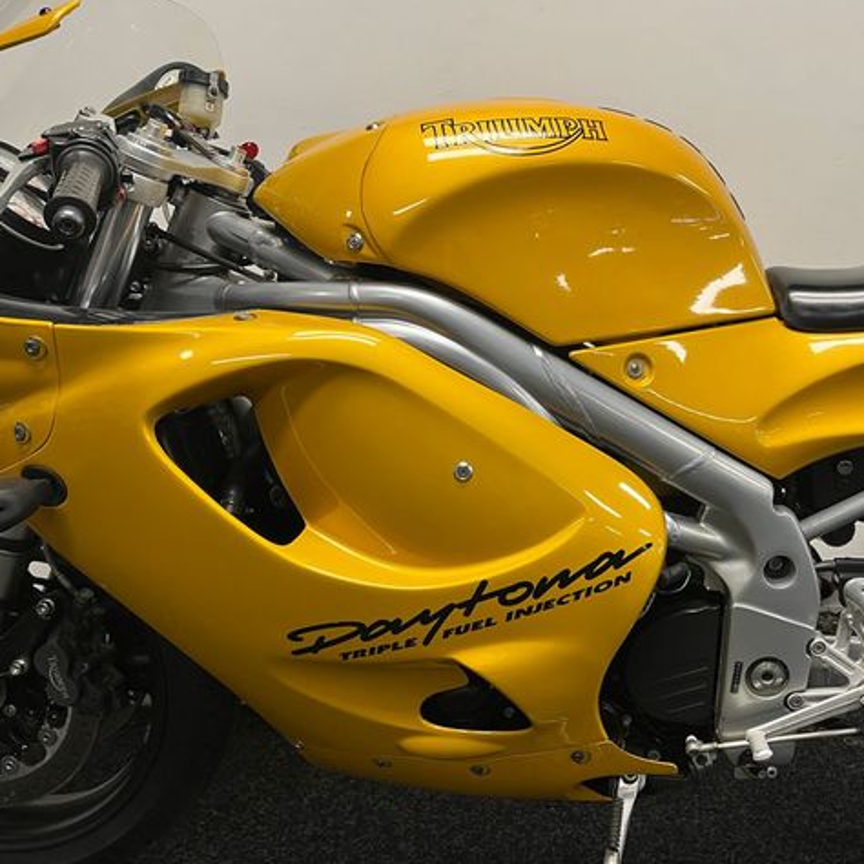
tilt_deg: -9.4
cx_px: 569
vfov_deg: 52.5
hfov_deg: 51.7
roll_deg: +1.2
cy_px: 430
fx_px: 875
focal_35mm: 31
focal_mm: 5.1
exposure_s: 1/50
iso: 80
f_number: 1.6
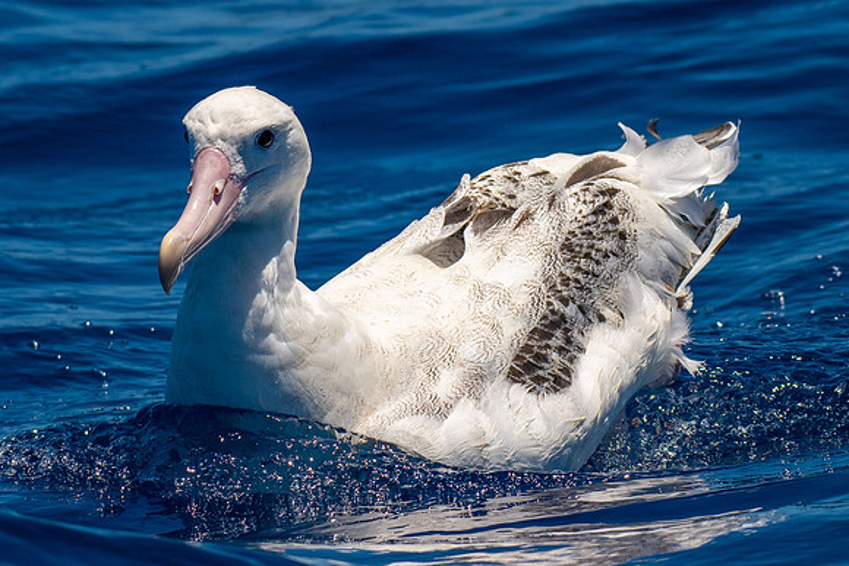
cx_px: 198
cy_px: 62
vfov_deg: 2.4
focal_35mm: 573
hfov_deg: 3.6
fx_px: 13507
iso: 140
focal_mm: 200
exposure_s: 1/2500
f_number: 6.3
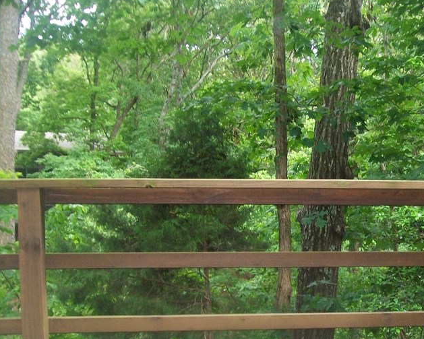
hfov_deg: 34.0
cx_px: 320
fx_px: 678
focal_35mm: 54
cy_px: 238
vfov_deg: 27.8
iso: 160
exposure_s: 1/125
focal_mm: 6.1
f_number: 2.7
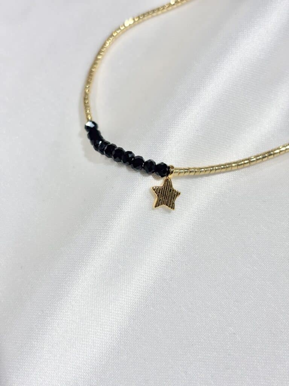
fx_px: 579
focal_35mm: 52
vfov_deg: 36.8
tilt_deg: -44.0
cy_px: 193
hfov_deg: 28.0
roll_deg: +7.8
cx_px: 144
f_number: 1.6
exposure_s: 1/277
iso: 32
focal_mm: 5.96
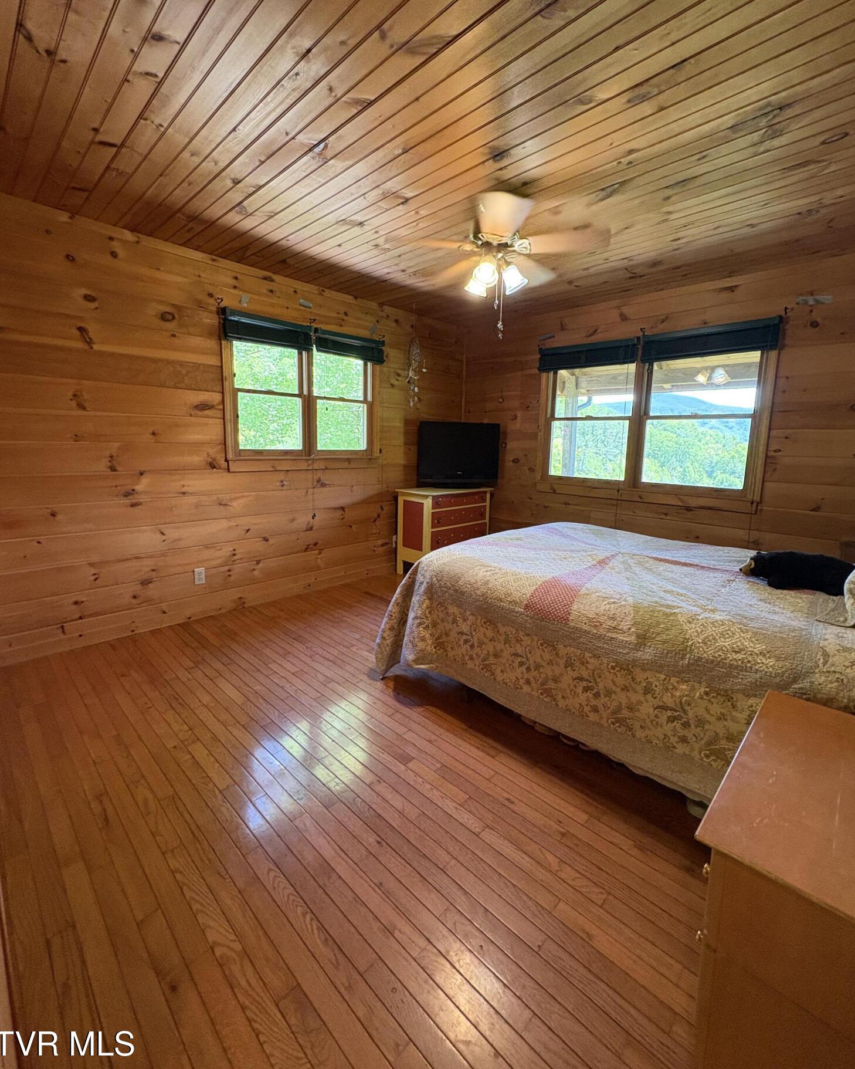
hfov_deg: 84.0
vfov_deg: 96.7
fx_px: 474
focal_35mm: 15
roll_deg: -1.2
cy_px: 511
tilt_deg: -6.9
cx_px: 430
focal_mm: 2.22
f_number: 2.2
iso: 320
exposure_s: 1/60
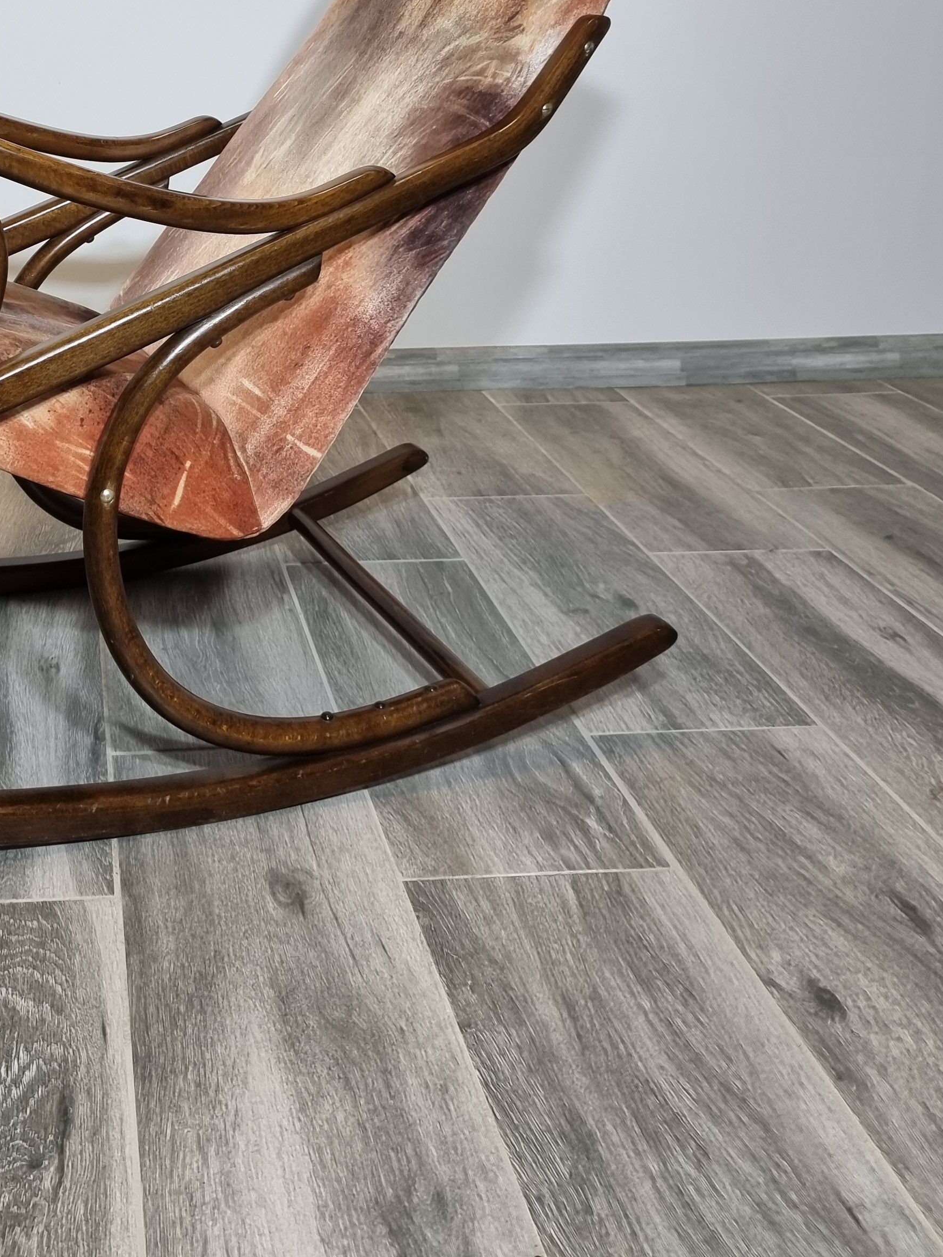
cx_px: 158
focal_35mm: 41
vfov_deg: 43.5
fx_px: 1489
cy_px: 238
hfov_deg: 33.9
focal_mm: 6.7
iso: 100
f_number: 1.8
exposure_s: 1/100
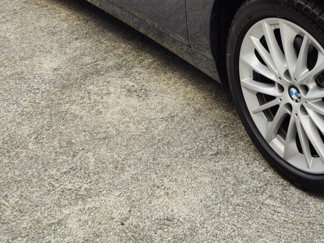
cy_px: -66
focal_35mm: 61
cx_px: 343
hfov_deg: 29.1
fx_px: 571
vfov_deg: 21.8
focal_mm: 7.01
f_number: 1.69
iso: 50
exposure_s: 1/252
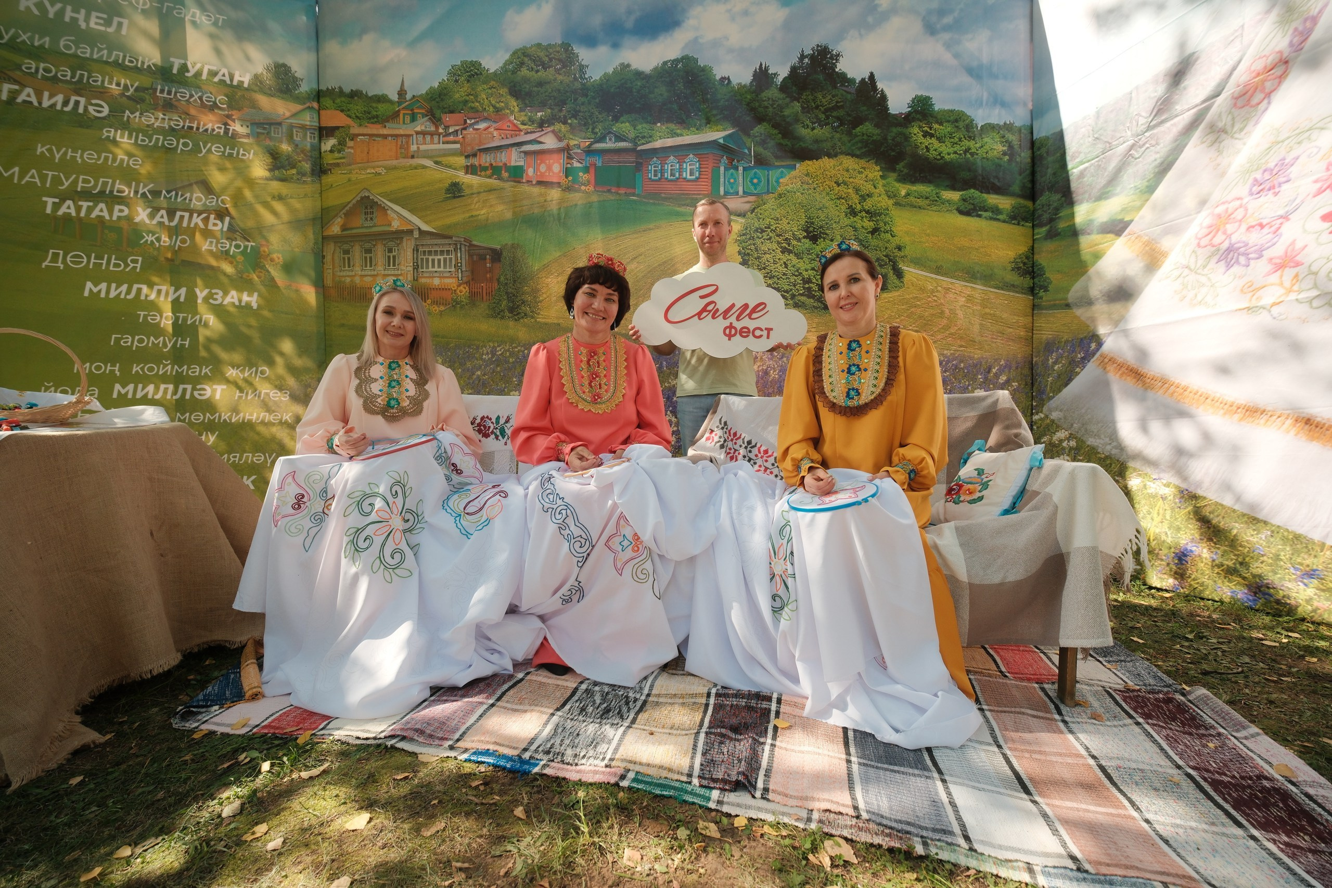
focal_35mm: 14
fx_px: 518
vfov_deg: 81.2
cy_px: 444
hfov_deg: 104.3
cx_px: 666
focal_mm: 9
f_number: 3.5
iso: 400
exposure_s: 1/750
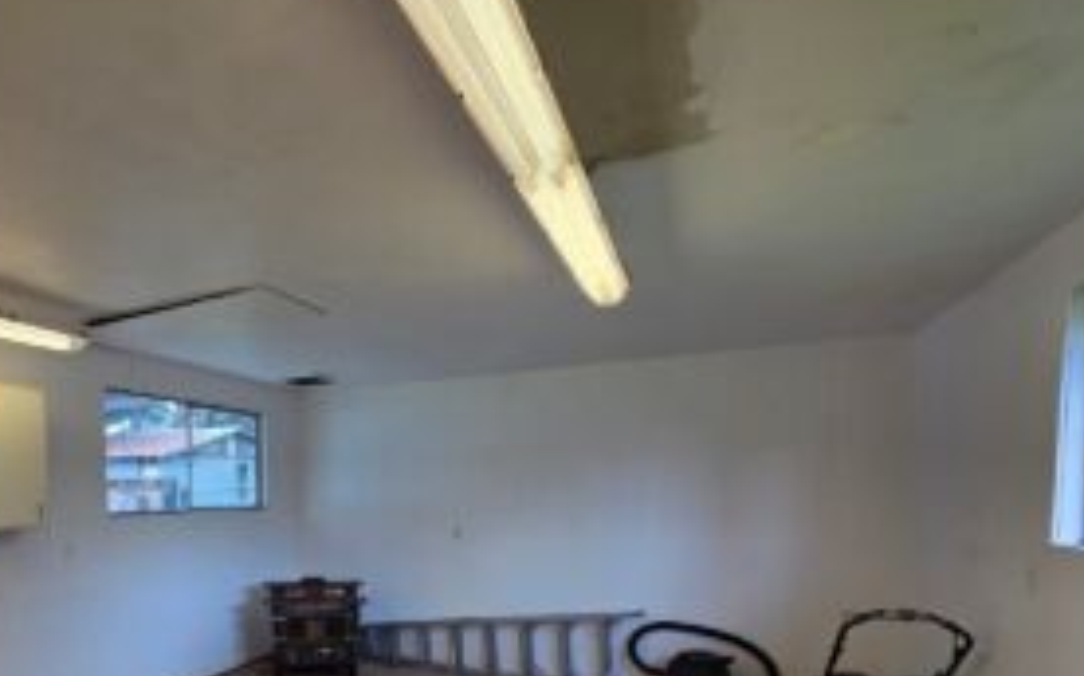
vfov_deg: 55.8
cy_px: 531
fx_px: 590
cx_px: 350
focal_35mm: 20
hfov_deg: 81.8
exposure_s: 1/120
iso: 40
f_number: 1.9
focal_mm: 2.2
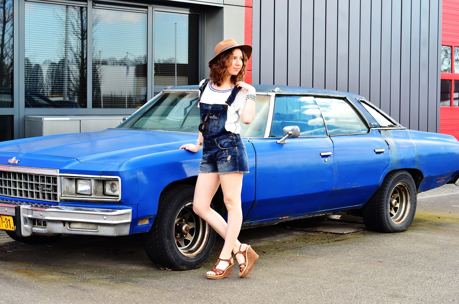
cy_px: 152
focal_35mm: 75
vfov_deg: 18.1
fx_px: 954
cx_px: 230
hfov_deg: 27.0
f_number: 4.5
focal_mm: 50
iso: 200
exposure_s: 1/250
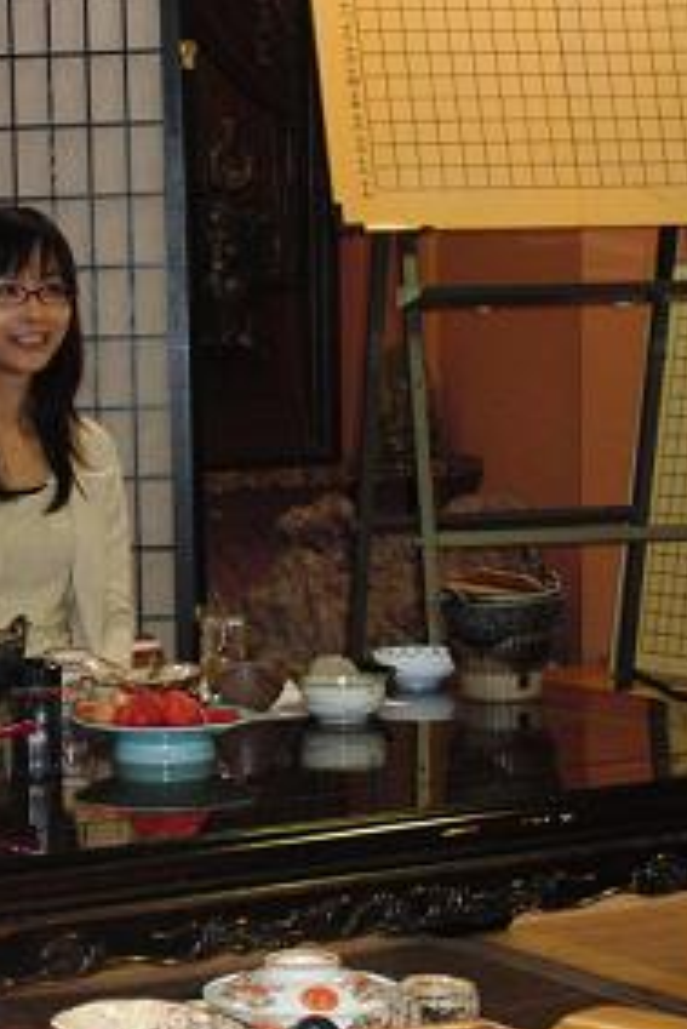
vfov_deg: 19.1
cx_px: 18
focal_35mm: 107
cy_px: 491
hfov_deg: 12.7
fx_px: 3059
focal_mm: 12.23
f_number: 4.1
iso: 400
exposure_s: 1/25
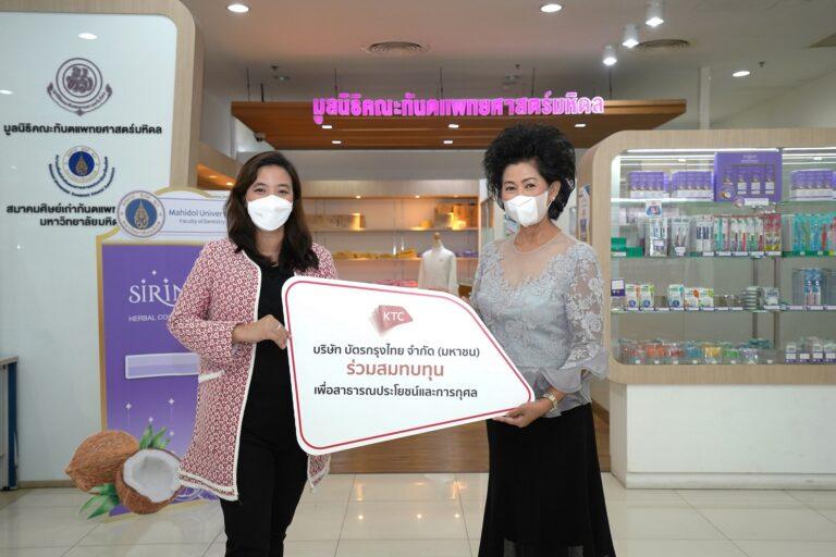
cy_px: 278
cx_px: 418
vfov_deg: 37.9
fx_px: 813
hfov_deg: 54.4
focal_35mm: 35
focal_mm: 35
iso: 800
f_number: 4
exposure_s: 1/200
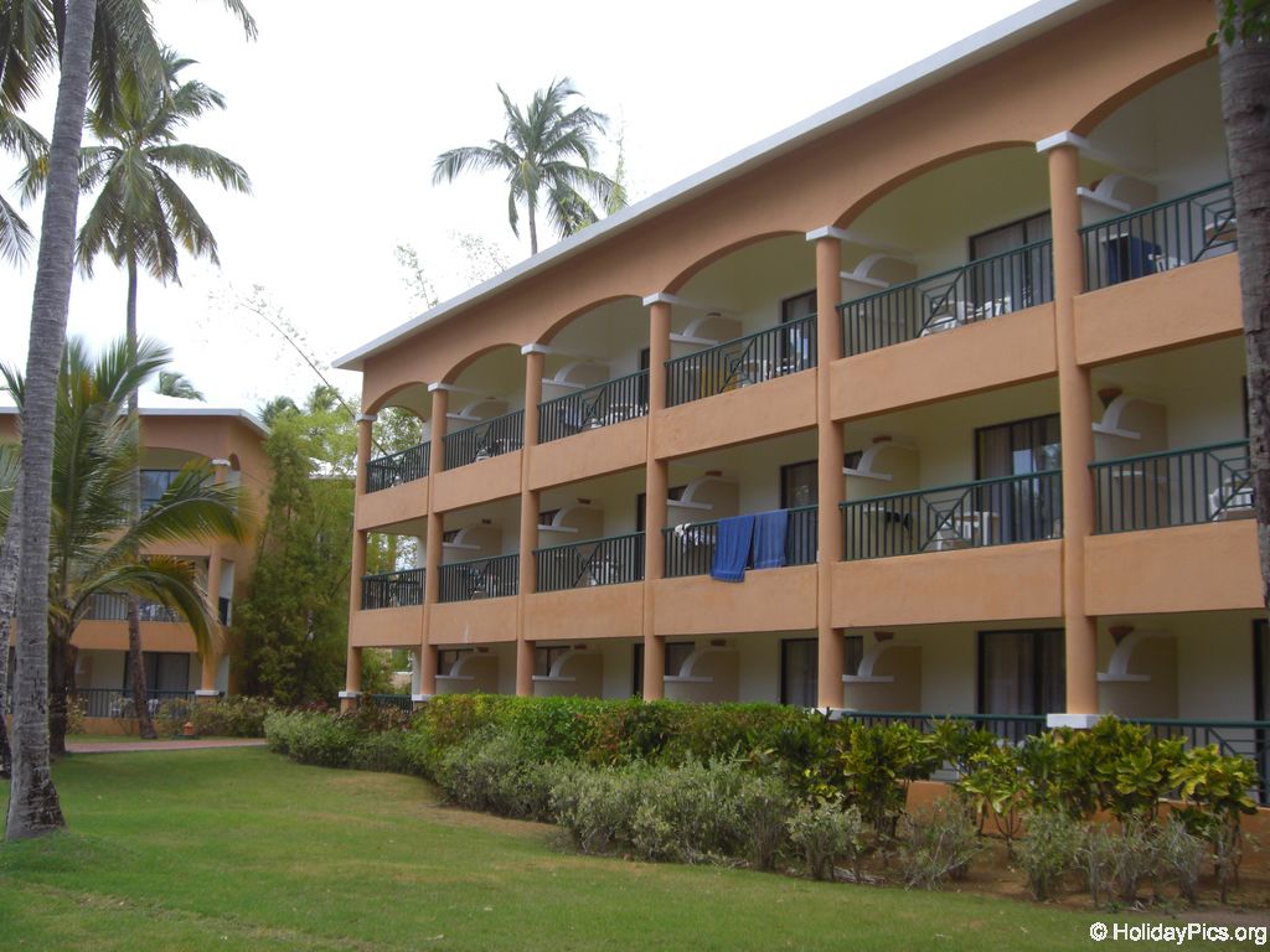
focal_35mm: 38
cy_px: 476
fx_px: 1394
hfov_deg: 49.0
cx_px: 635
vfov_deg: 37.7
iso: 64
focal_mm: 6.2
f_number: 2.7
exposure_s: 1/250
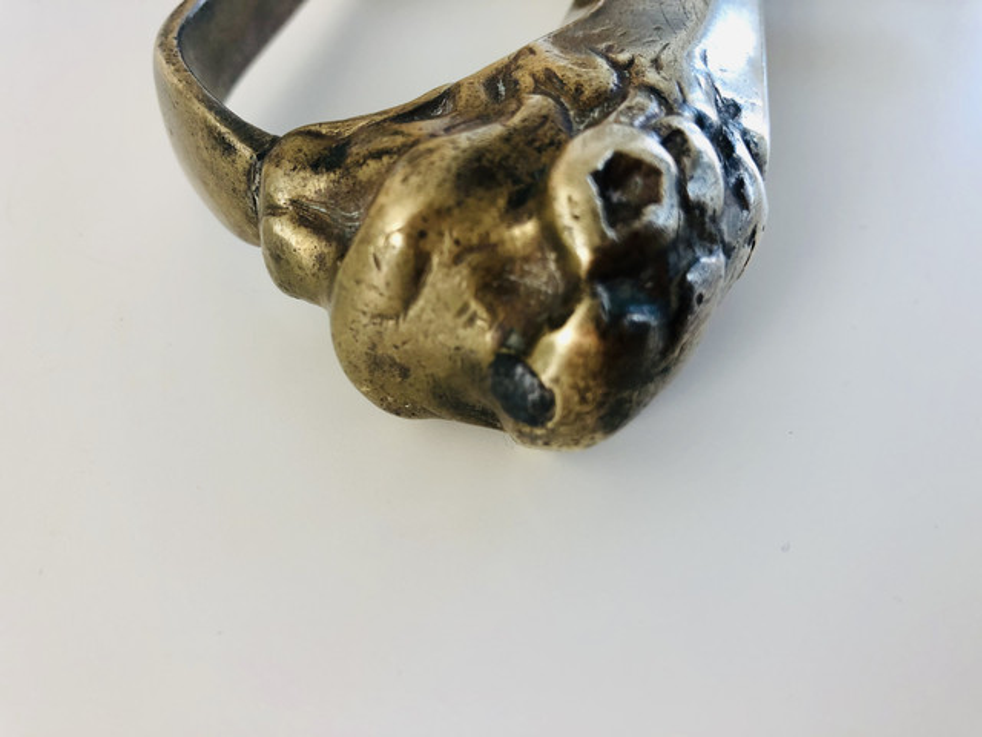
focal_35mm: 28
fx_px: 794
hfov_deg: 63.4
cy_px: 368
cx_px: 491
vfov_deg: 49.7
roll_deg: -3.9
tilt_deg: -44.7
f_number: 1.8
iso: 25
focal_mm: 3.99
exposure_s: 1/40
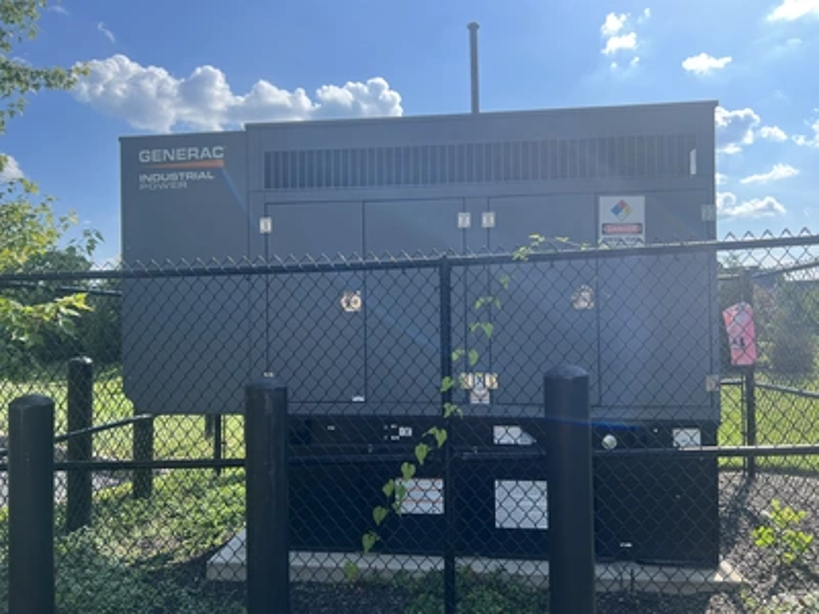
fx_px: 615
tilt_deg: +1.5
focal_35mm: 26
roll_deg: +0.7
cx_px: 410
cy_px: 307
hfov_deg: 67.3
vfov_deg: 53.1
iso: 50
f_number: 1.5
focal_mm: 5.7
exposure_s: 1/1838
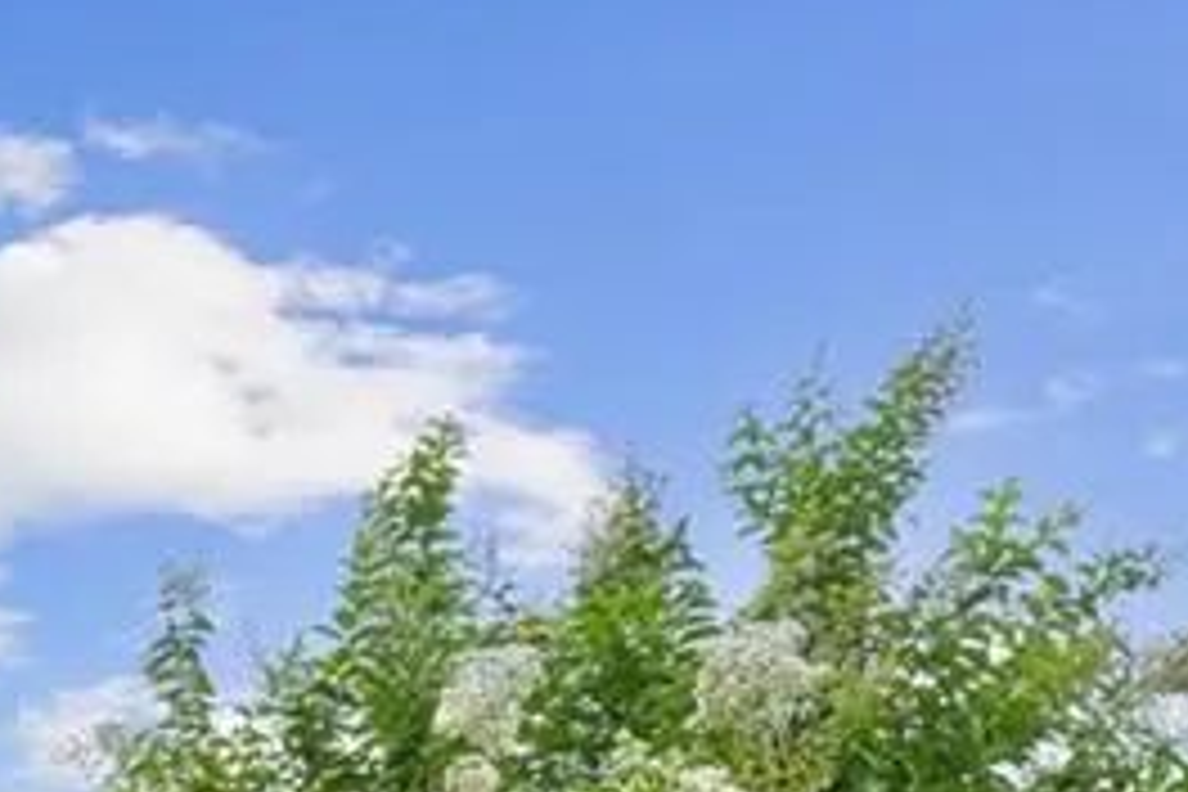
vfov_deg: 17.6
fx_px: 2046
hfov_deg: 25.2
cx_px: -562
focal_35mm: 62
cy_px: 1436
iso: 400
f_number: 9
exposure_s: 1/125
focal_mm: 16
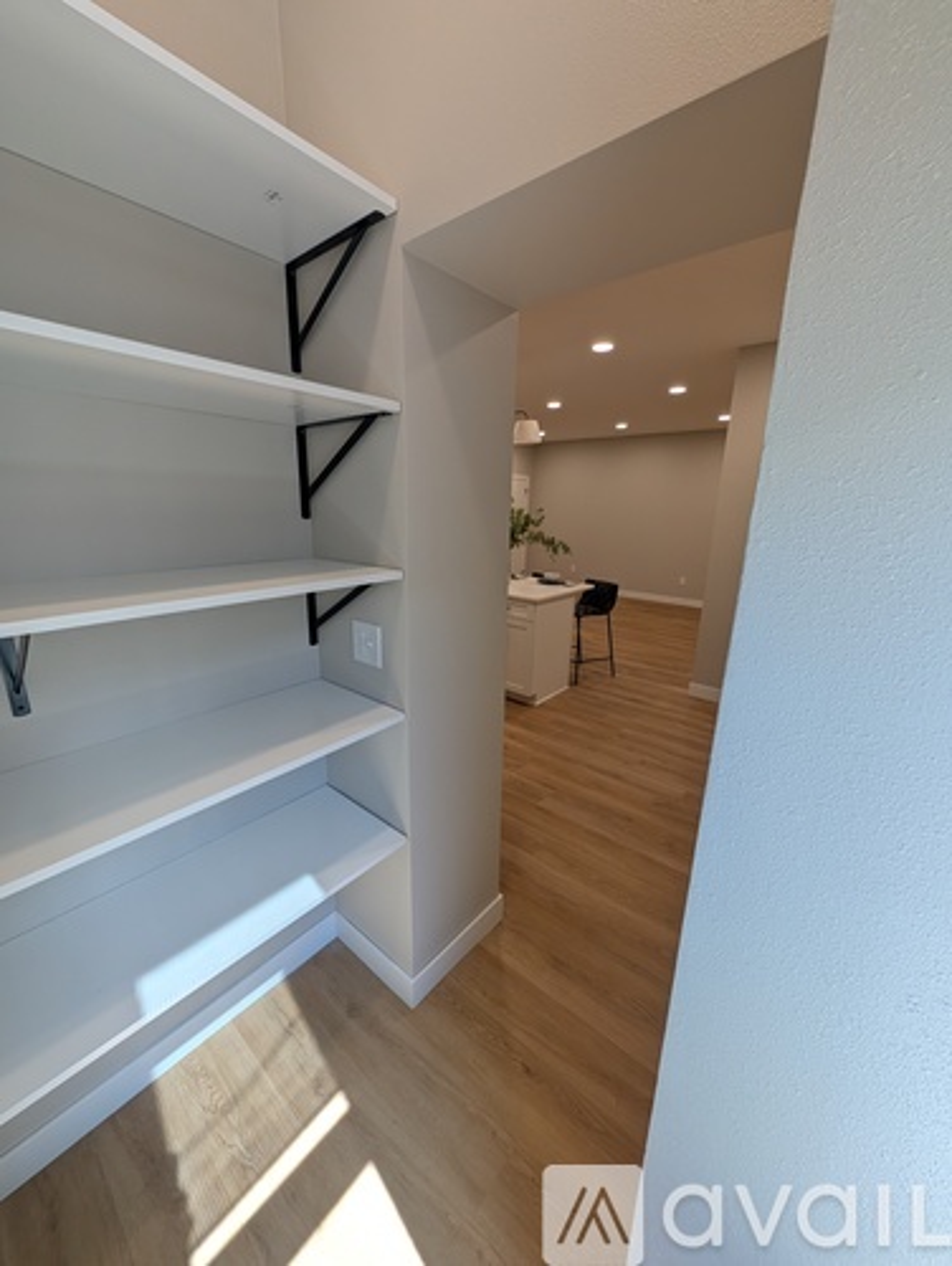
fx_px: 439
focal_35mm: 12
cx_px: 476
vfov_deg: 110.5
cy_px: 633
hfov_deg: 94.6
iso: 73
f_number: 1.7
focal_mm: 2.02
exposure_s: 1/205
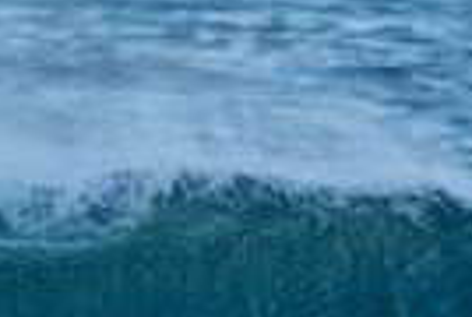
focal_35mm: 3241
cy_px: 523
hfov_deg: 0.6
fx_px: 42588
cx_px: 335
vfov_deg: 0.4
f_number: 5.6
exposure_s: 1/1600
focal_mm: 500
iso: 1000
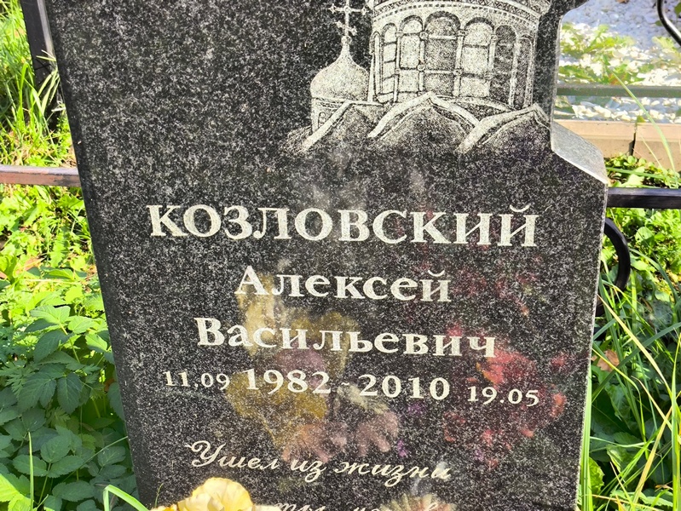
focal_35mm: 50
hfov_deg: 38.2
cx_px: 340
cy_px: 256
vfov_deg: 29.1
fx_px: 984
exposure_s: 1/438
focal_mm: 4.71
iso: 50
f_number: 1.7
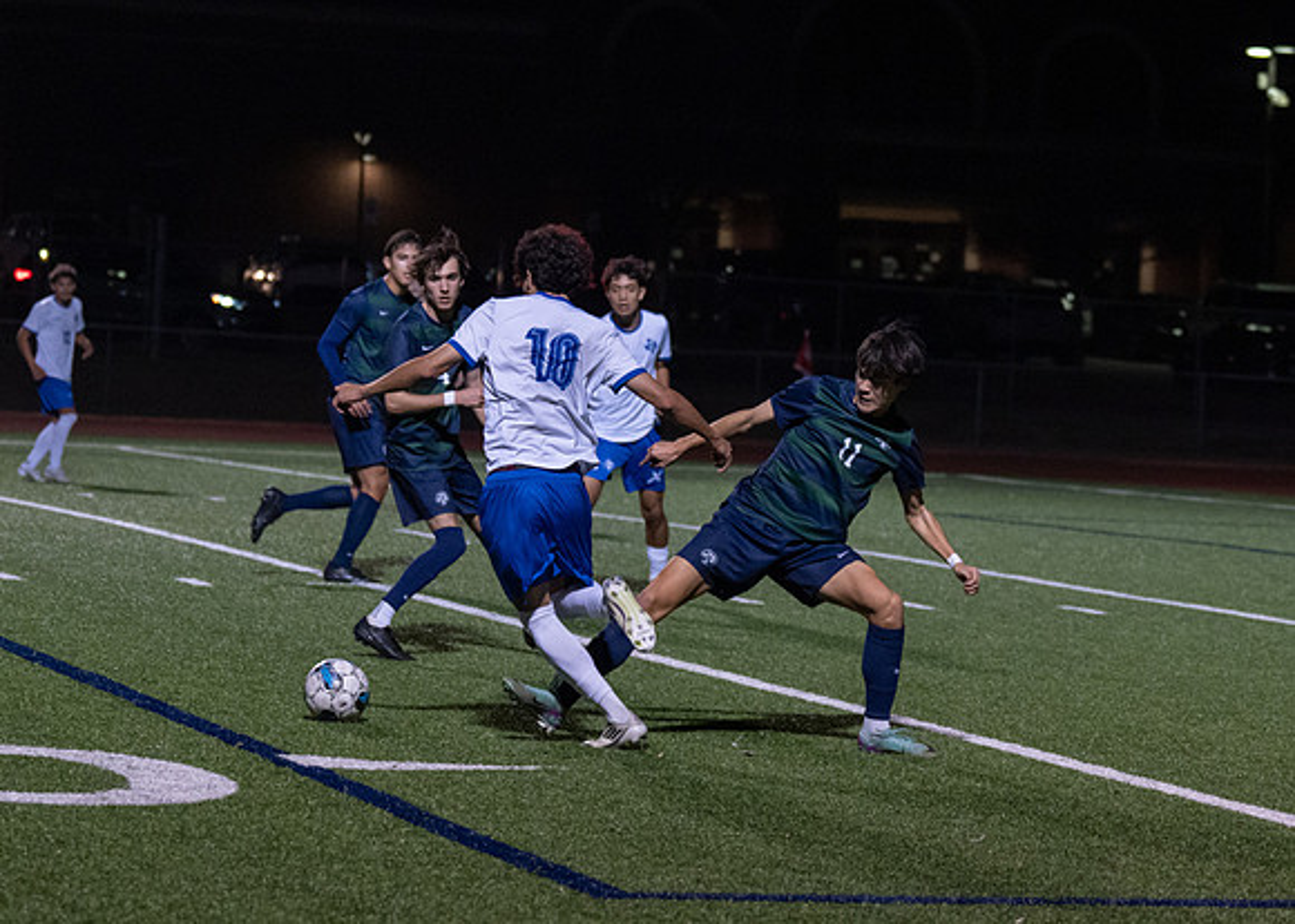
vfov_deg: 9.8
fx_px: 5399
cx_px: 756
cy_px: 533
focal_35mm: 147
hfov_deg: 13.7
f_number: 2.8
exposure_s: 1/1250
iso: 2500
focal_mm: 78
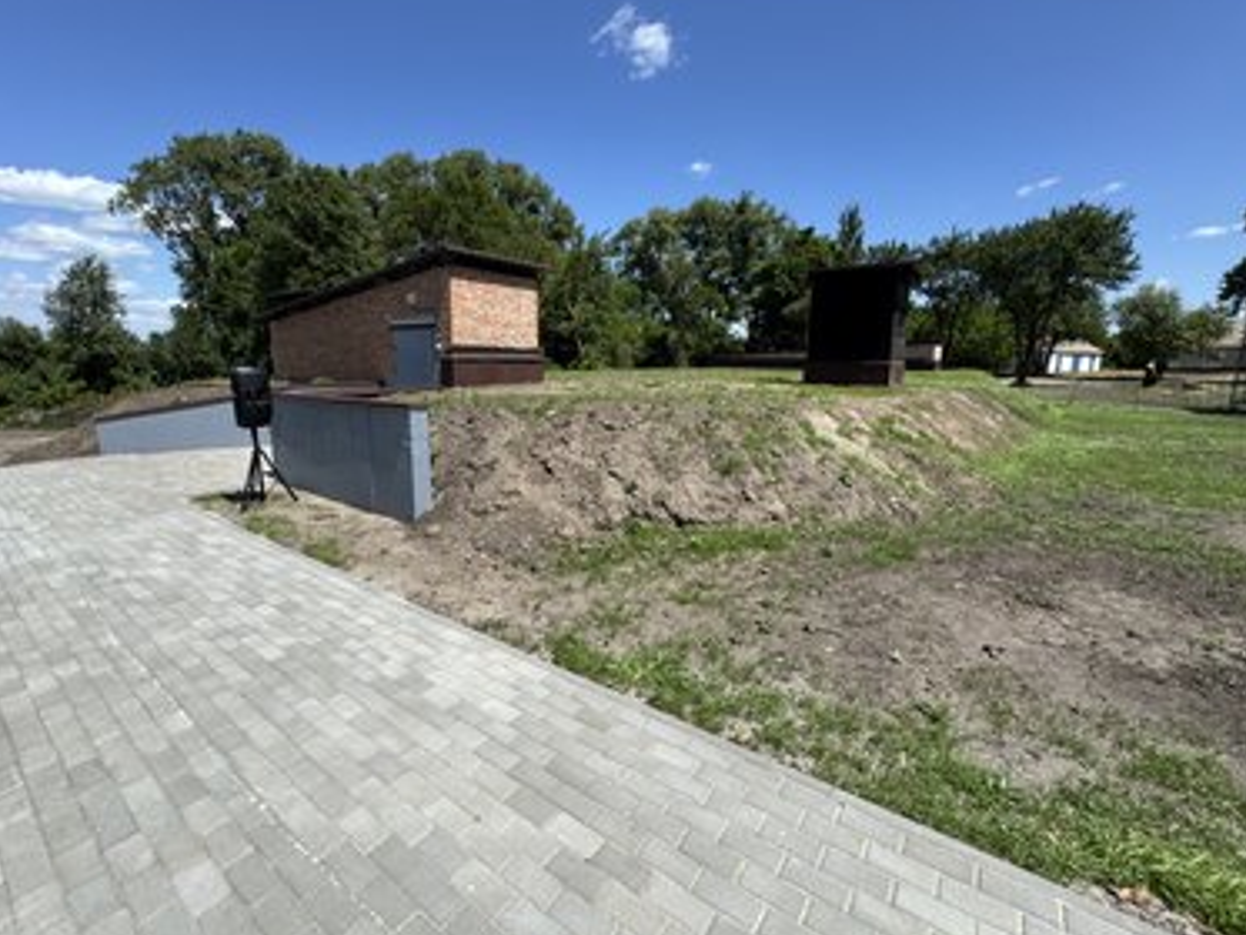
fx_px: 540
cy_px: 451
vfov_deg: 81.7
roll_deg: -0.5
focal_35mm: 15
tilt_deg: -10.5
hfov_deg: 98.1
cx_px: 611
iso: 50
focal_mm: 2.22
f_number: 2.2
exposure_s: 1/1506
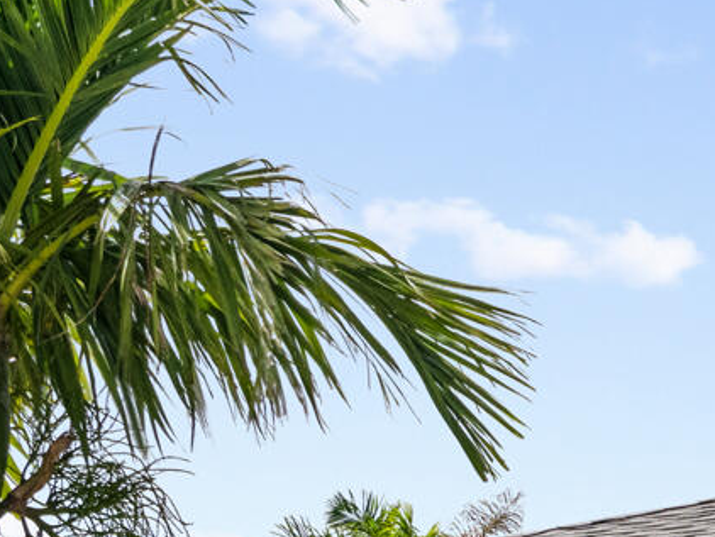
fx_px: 3885
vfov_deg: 7.5
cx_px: 1635
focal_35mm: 188
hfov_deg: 9.5
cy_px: 1121
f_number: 8
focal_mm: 33
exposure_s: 1/1000
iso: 800
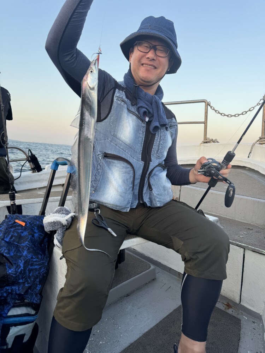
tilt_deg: -3.4
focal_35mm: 24
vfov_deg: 71.6
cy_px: 176
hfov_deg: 56.8
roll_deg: -9.9
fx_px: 245
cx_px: 132
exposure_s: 1/354
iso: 80
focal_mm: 6.76
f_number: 1.78
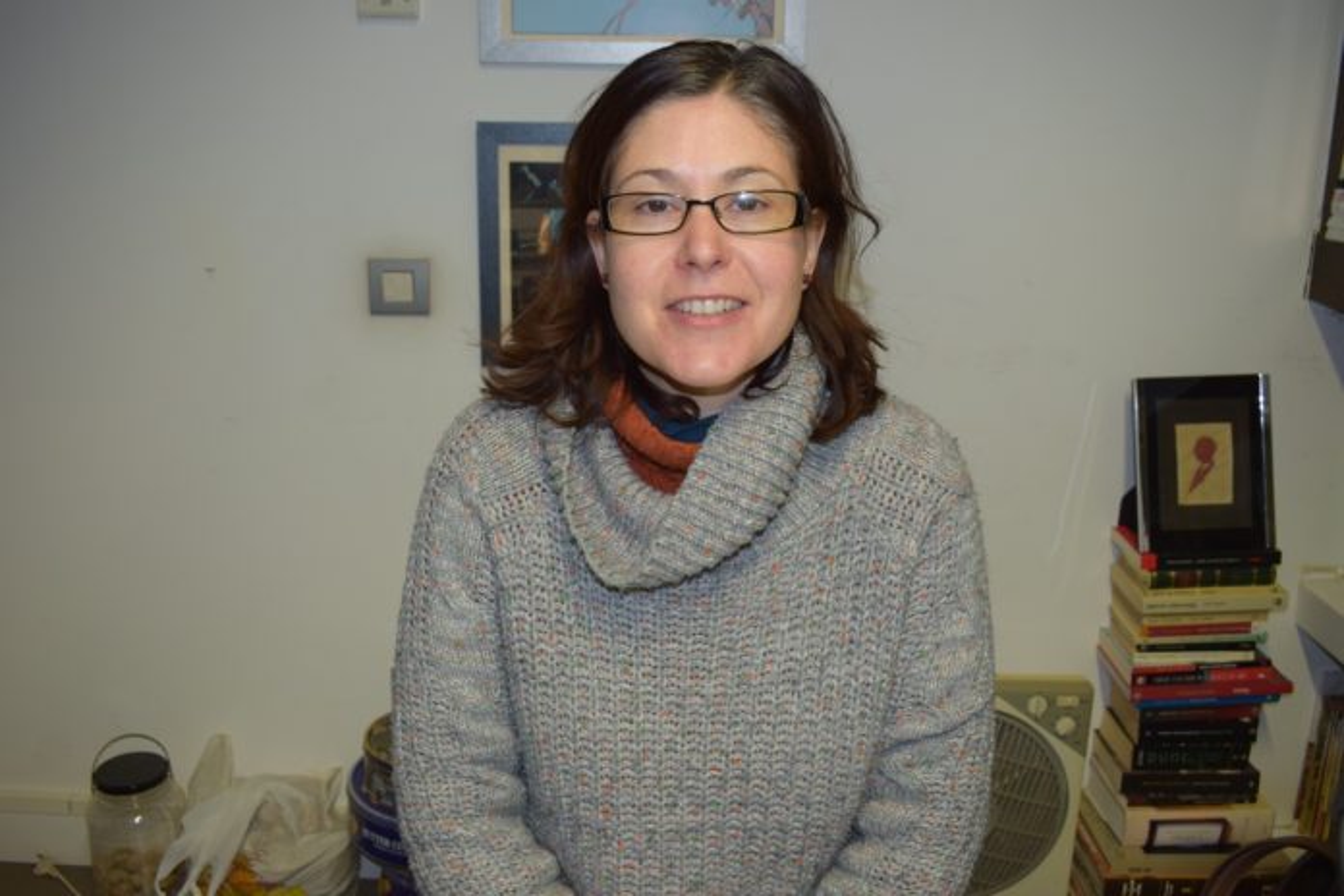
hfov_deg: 57.2
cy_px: 448
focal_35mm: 33
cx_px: 672
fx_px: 1232
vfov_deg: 40.0
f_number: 5
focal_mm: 22
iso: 800
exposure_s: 1/100
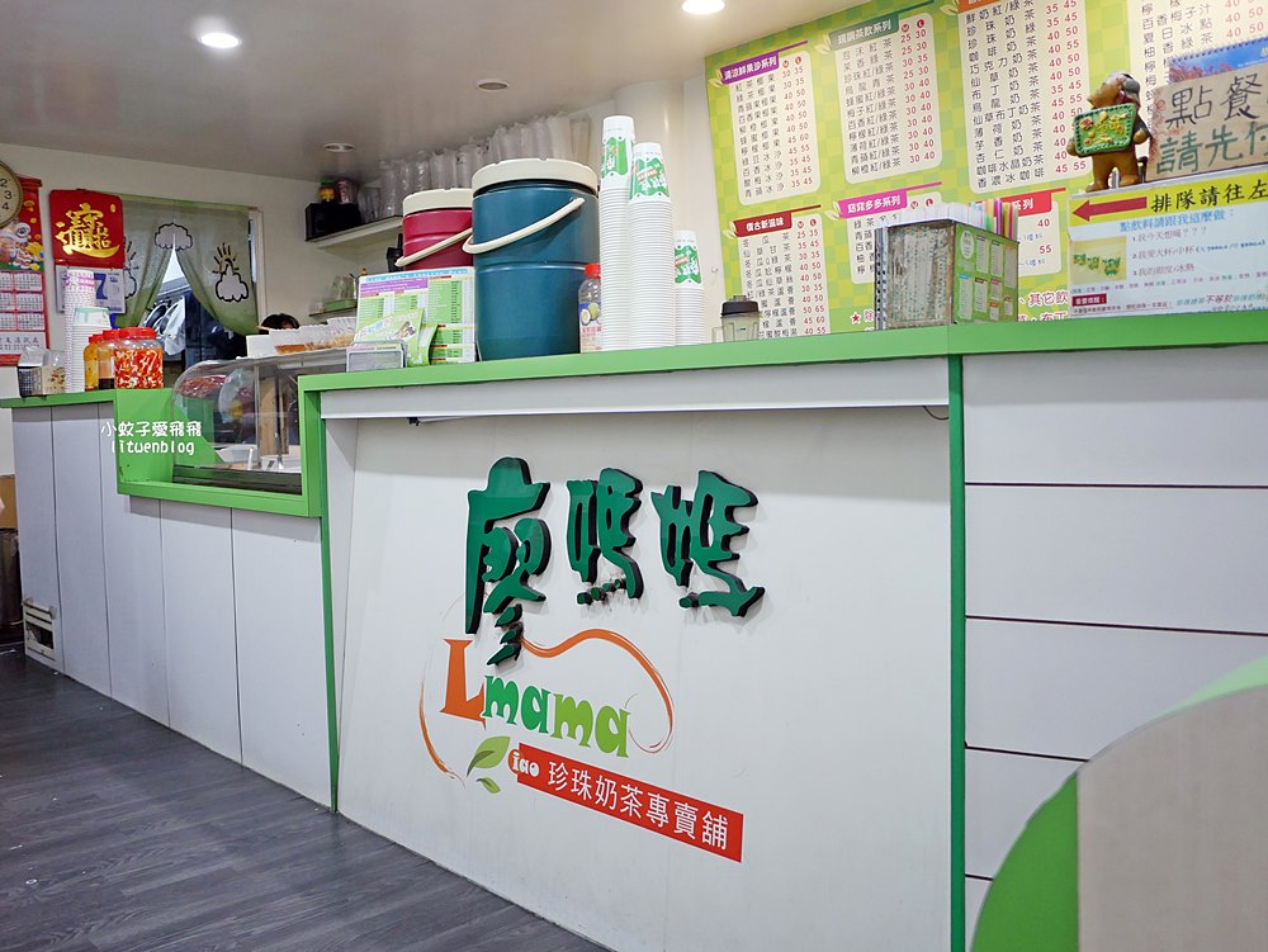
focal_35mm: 28
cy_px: 476
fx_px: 1026
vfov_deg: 49.8
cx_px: 634
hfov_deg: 63.4
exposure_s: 1/60
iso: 500
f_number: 2.5
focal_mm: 14
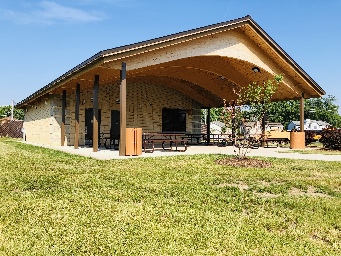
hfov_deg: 63.4
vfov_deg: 49.7
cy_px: 128
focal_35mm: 28
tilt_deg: +1.5
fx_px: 276
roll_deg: -0.4
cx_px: 170
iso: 20
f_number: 1.8
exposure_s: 1/1548
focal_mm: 4
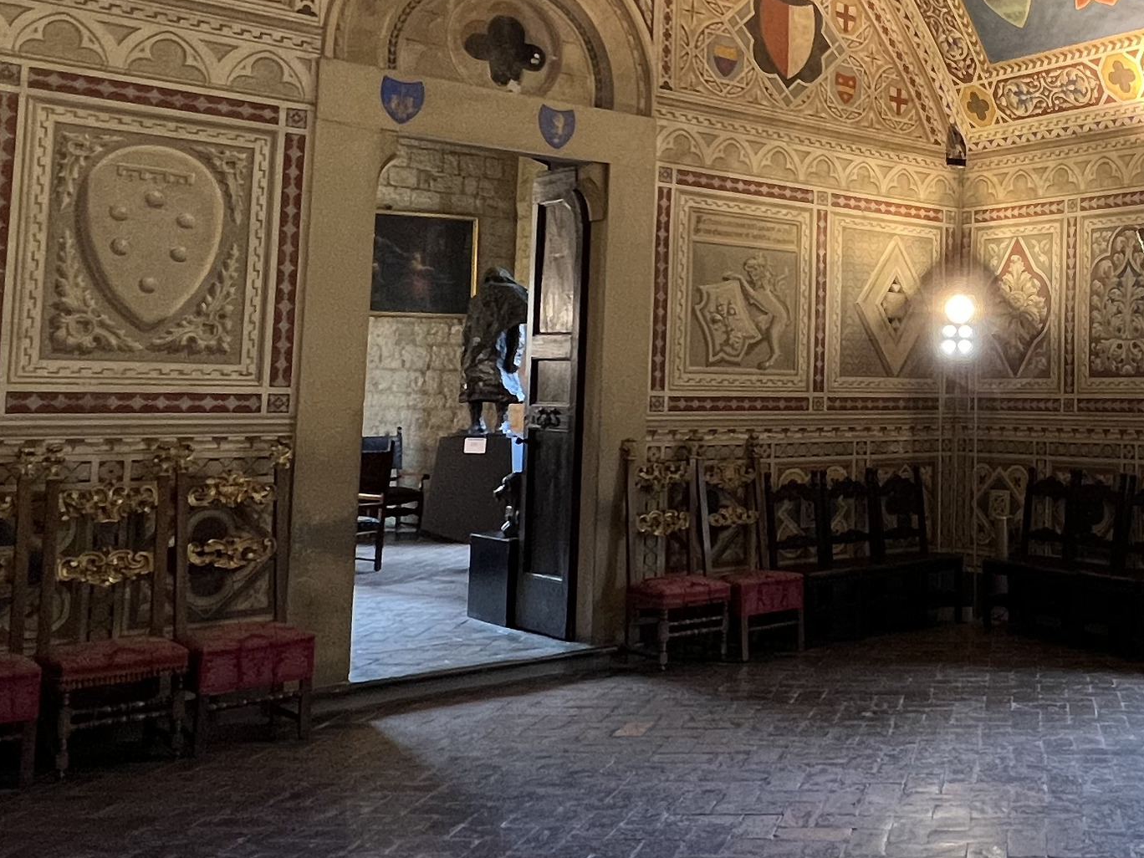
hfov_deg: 43.8
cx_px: 1068
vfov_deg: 37.4
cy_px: 296
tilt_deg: +5.1
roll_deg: +0.1
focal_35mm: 38
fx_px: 1256
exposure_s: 1/50
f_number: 1.8
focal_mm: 1.57
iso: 250
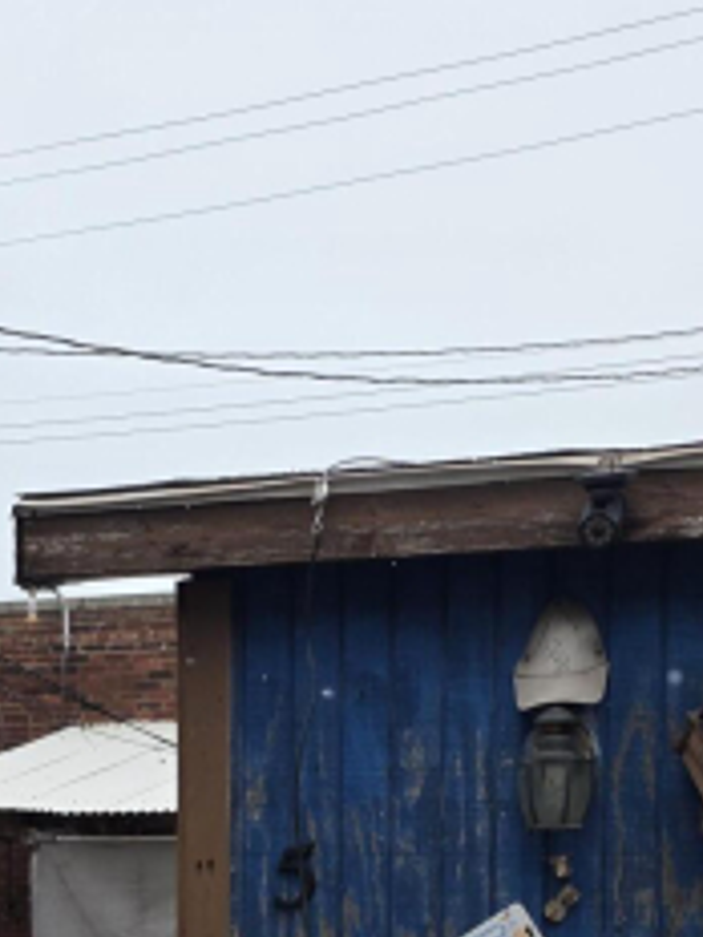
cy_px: 971
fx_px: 1787
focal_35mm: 66
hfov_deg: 22.2
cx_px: 271
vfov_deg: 27.4
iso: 80
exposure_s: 1/1550
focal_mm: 6.3
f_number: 1.7
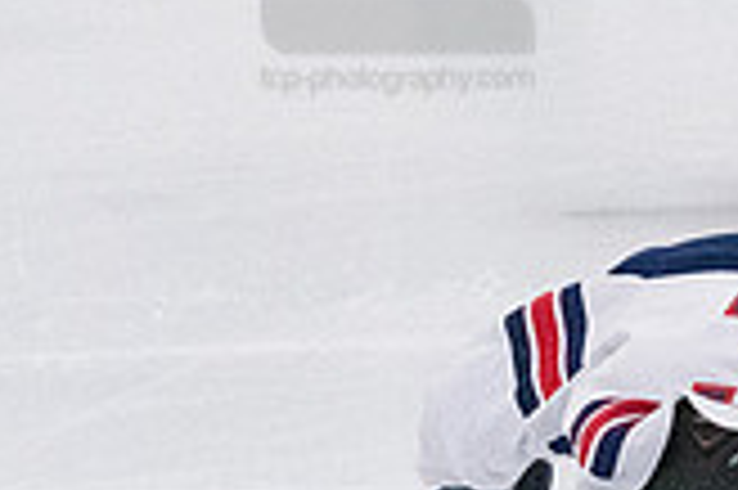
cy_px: 553
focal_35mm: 819
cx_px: 1035
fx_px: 16772
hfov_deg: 2.5
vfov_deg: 1.7
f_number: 5
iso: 8000
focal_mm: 155
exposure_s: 1/1600
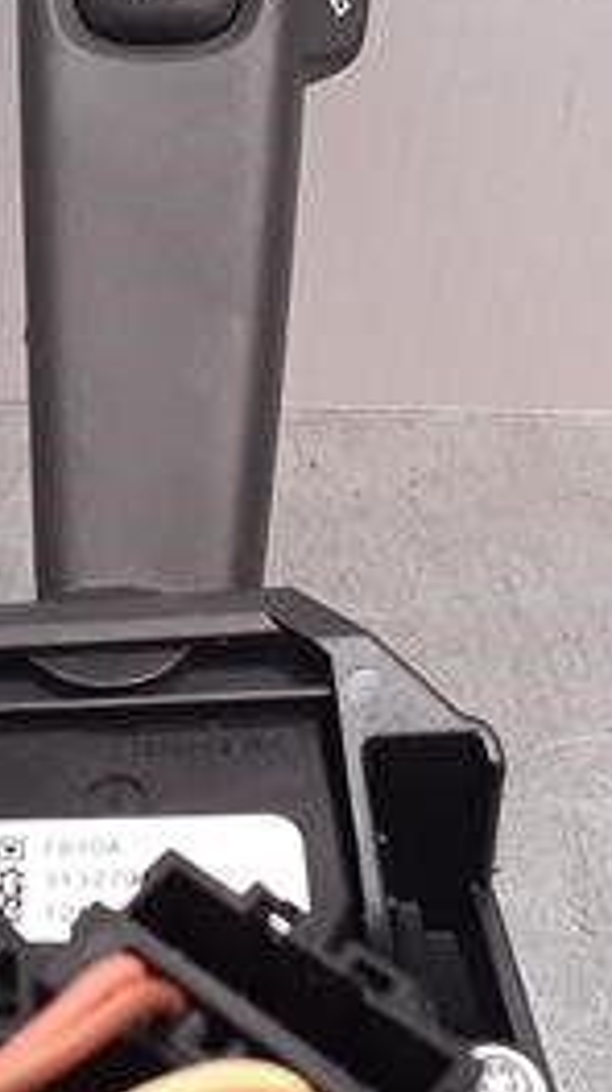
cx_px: 95
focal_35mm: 74
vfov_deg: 28.4
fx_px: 2140
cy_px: 368
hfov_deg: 16.1
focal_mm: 2.91
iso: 40
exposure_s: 1/50
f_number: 1.9
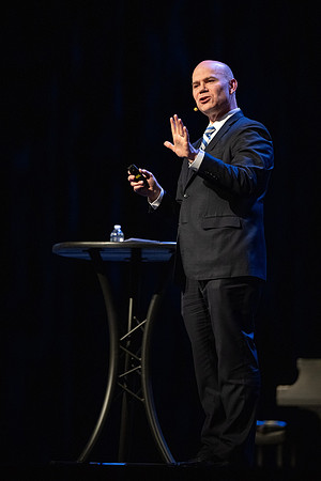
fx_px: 2073
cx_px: 160
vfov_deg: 13.2
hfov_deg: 8.9
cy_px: 240
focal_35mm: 155
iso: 4000
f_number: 2.8
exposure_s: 1/500
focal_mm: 155
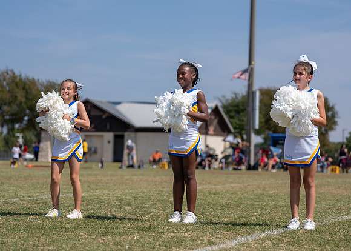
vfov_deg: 14.4
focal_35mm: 100
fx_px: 992
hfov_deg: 20.1
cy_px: 117
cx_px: 179
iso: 80
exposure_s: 1/2000
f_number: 2.8
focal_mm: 84
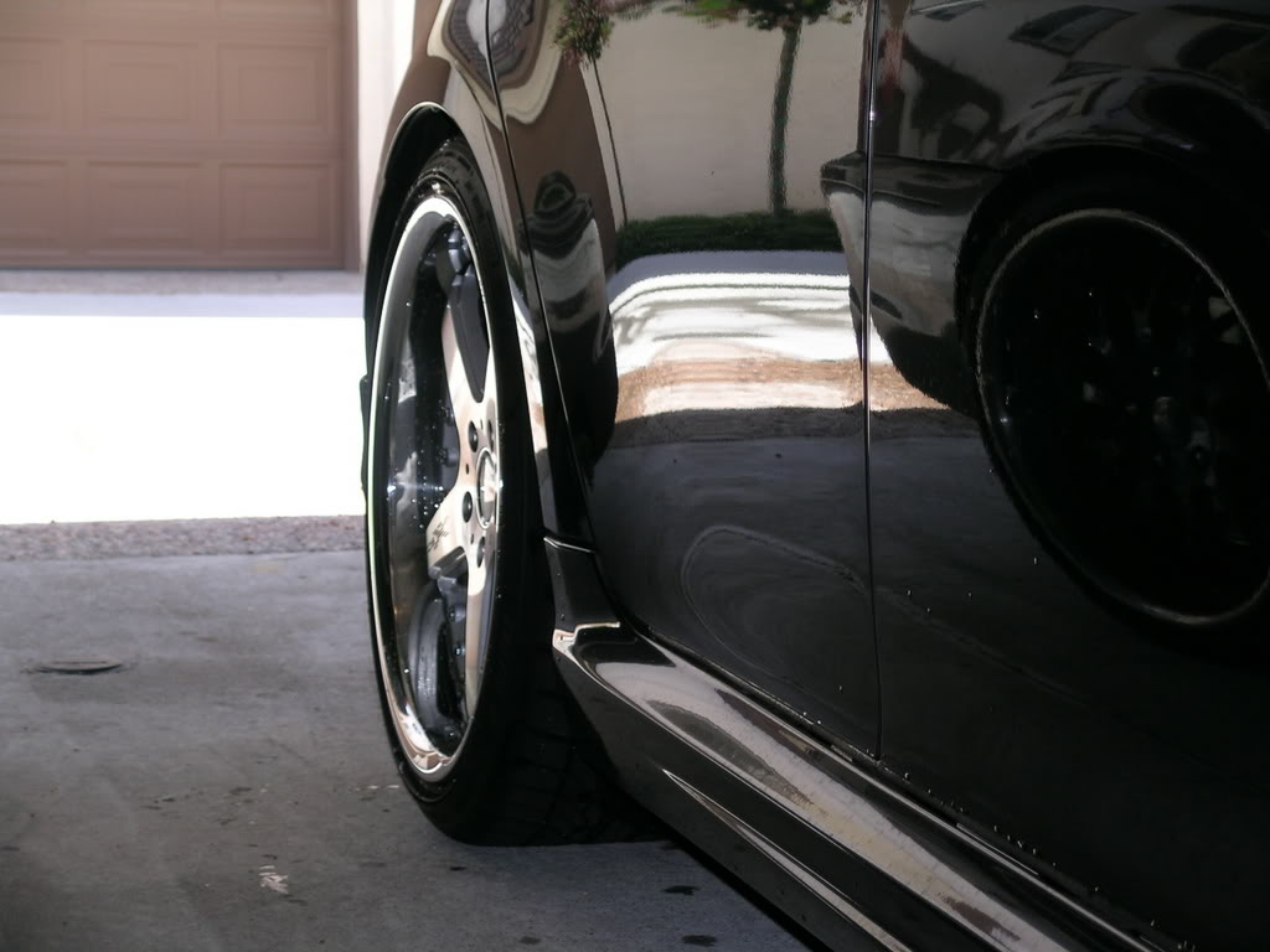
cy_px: 476
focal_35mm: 86
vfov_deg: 17.2
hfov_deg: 22.8
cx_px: 635
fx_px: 3155
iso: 50
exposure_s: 1/60.3
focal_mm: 17.8
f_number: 4.2
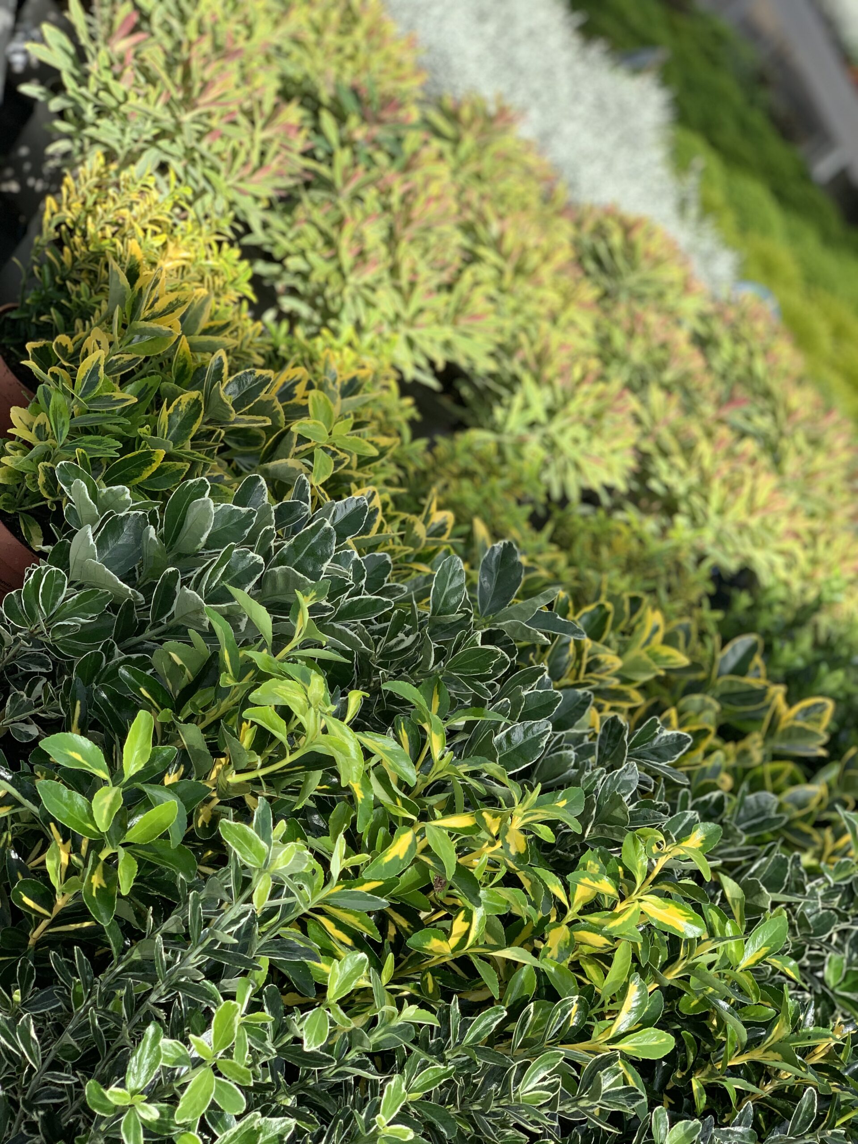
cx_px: 429
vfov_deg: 36.8
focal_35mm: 52
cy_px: 572
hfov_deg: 28.0
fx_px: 1719
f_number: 2.4
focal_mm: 6
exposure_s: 1/324
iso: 16
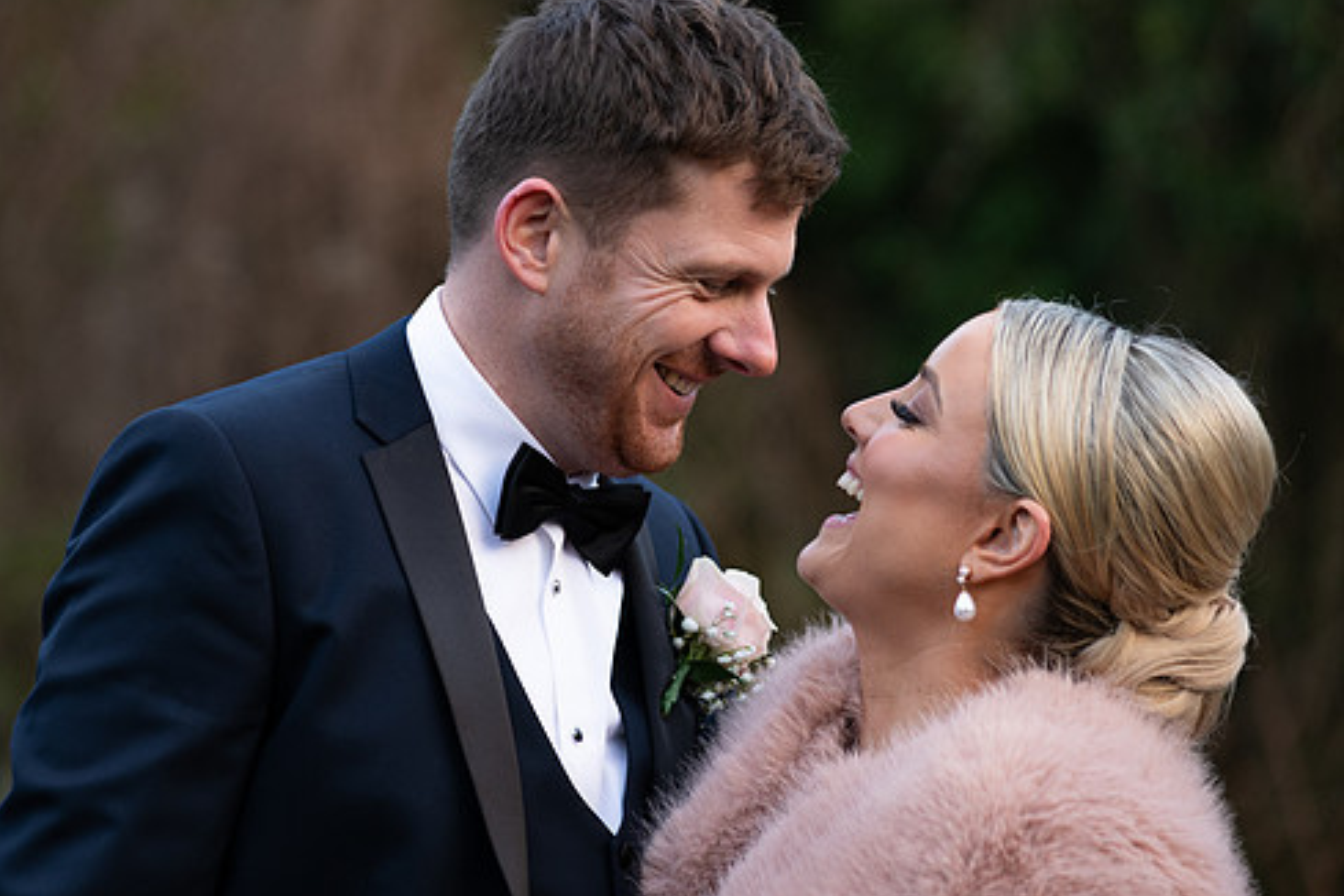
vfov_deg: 8.0
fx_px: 6421
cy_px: 510
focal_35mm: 172
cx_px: 550
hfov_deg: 11.9
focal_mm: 145
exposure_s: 1/160
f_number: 3.5
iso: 200
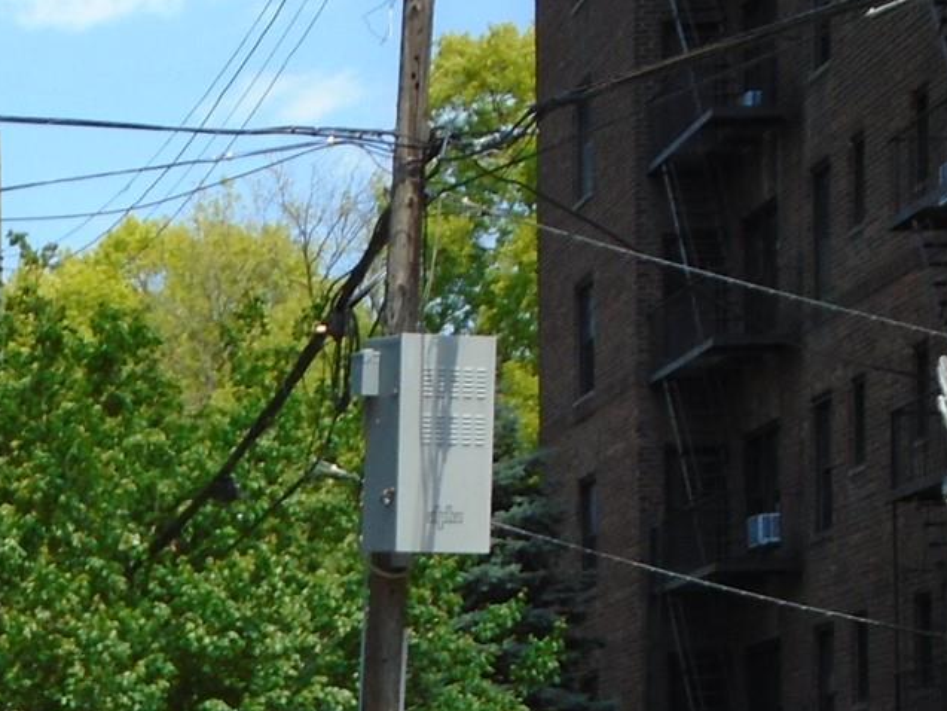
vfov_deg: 10.7
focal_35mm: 135
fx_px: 3694
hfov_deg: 14.0
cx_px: -320
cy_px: 964
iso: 100
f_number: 4.1
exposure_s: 1/500
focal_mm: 7.4
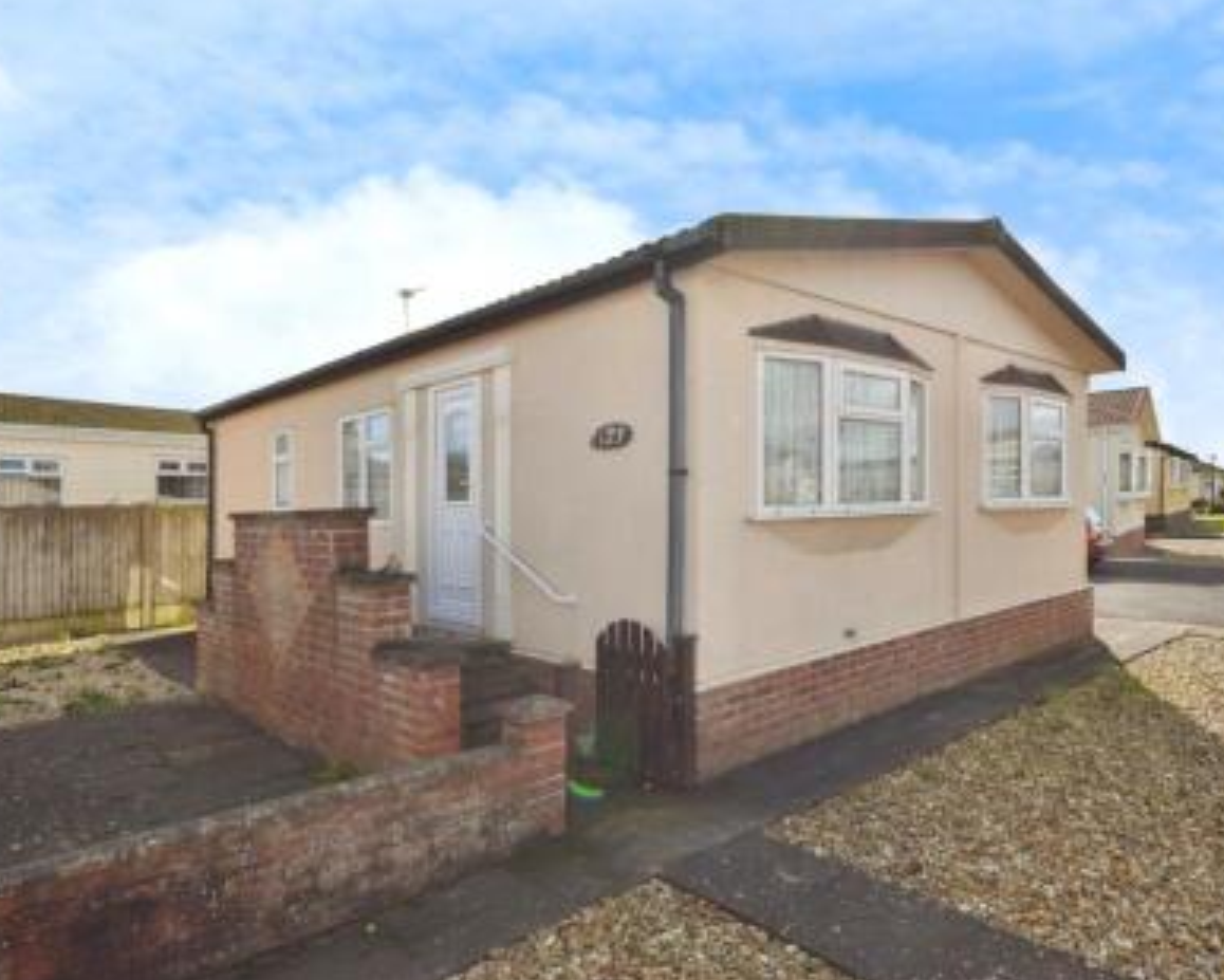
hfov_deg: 73.1
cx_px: 707
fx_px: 818
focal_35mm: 23
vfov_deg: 61.8
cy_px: 487
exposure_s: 1/200
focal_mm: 13
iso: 100
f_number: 8
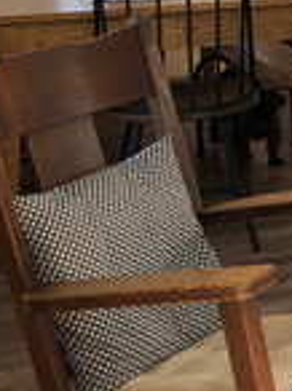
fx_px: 1387
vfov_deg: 15.6
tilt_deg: -6.4
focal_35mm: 123
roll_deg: -0.3
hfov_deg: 10.4
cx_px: 697
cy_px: -35
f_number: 1.8
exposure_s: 1/30
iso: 32
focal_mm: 3.99
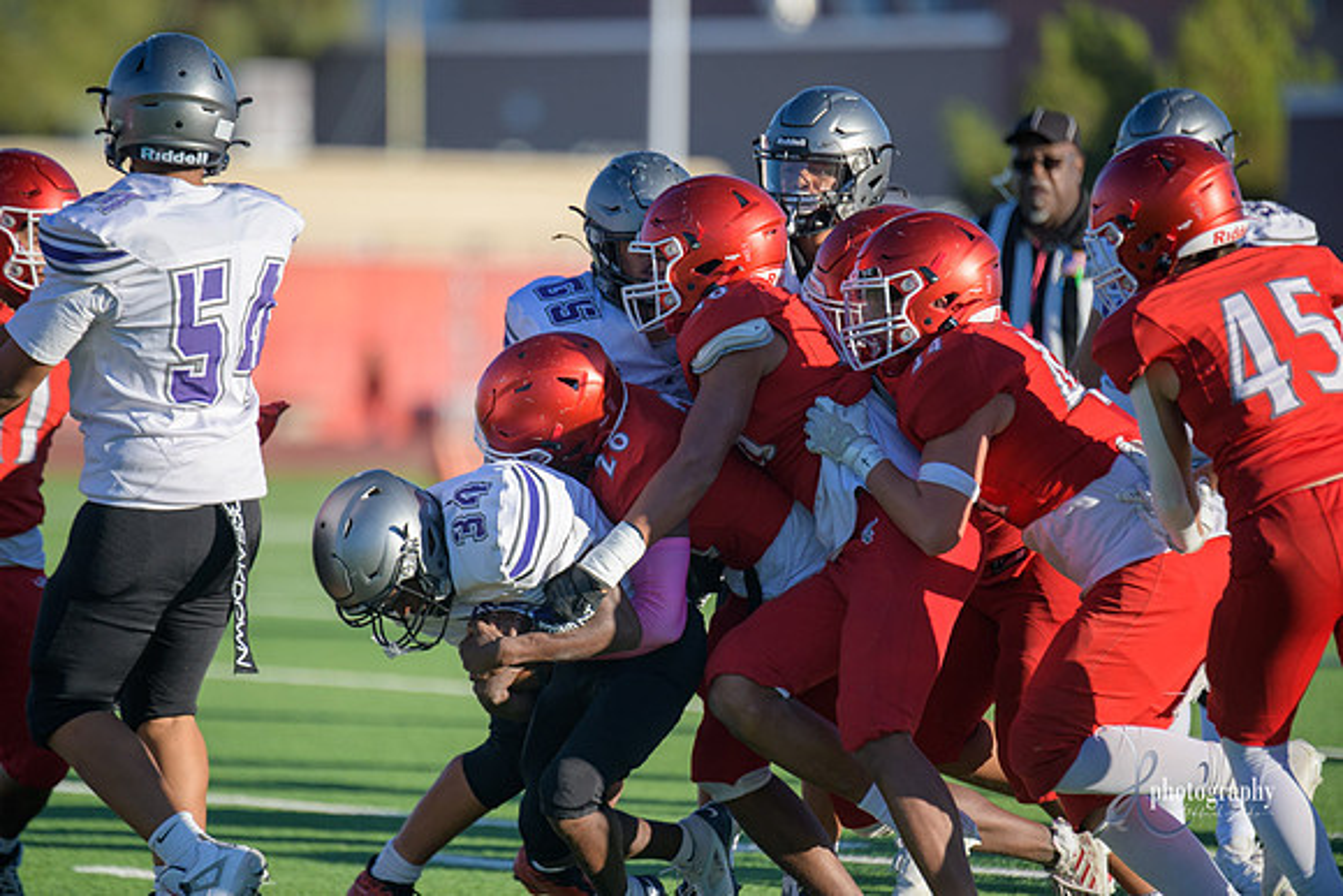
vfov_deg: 4.6
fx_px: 11194
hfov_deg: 6.9
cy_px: 448
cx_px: 672
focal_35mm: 300
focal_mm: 300
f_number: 2.8
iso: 400
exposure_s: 1/6400
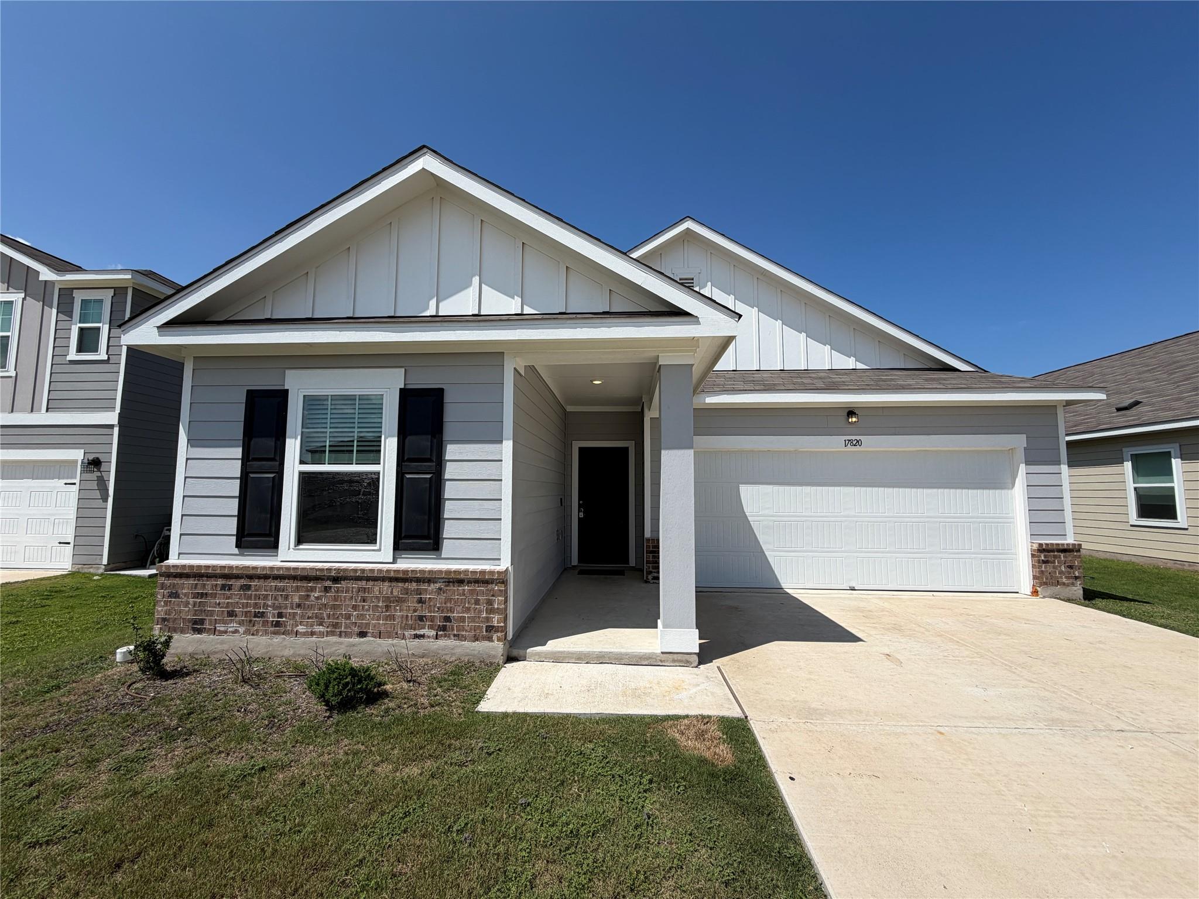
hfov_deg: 102.1
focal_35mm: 14
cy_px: 450
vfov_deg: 85.7
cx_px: 600
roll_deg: +0.2
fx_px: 485
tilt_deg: +5.2
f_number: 2.2
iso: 20
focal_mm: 2.22
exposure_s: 1/1399
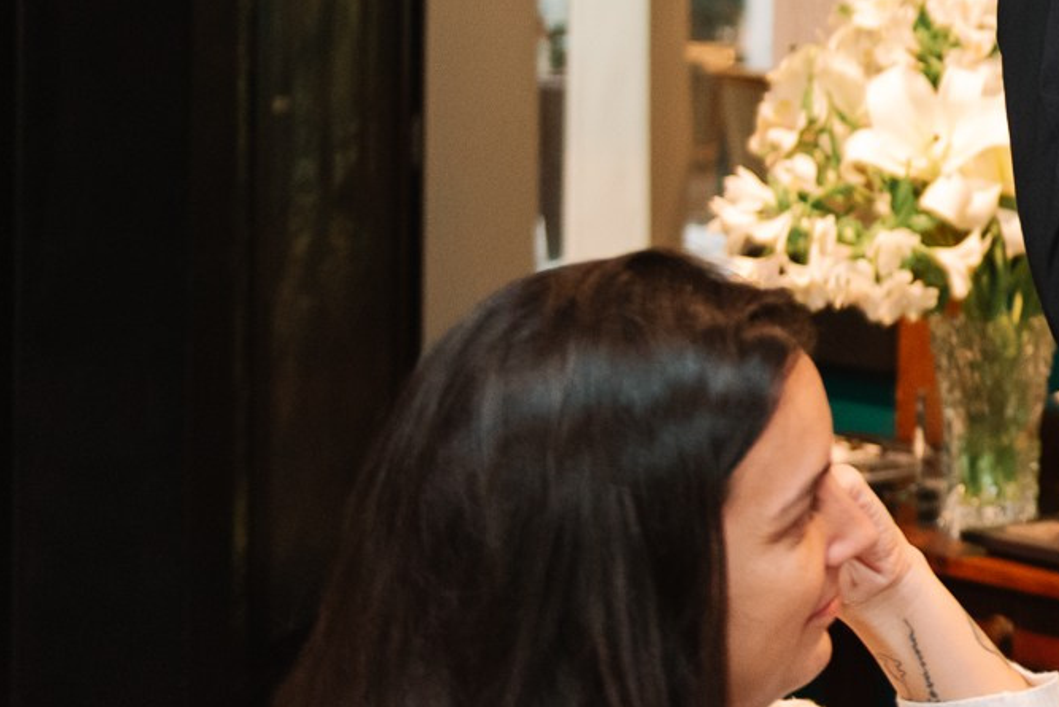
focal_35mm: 114
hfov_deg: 16.5
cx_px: 1527
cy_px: -34
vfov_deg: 11.9
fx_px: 3354
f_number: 2.8
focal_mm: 38
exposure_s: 1/200
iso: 2500
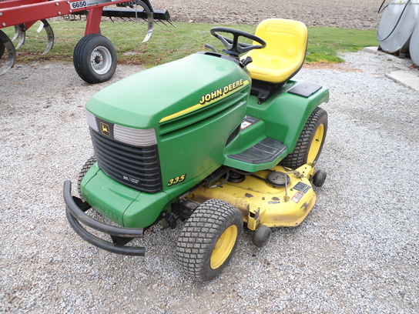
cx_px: 210
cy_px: 157
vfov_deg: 53.1
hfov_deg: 67.3
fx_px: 315
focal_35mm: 26
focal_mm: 4.7
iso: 80
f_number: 2.8
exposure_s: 1/80
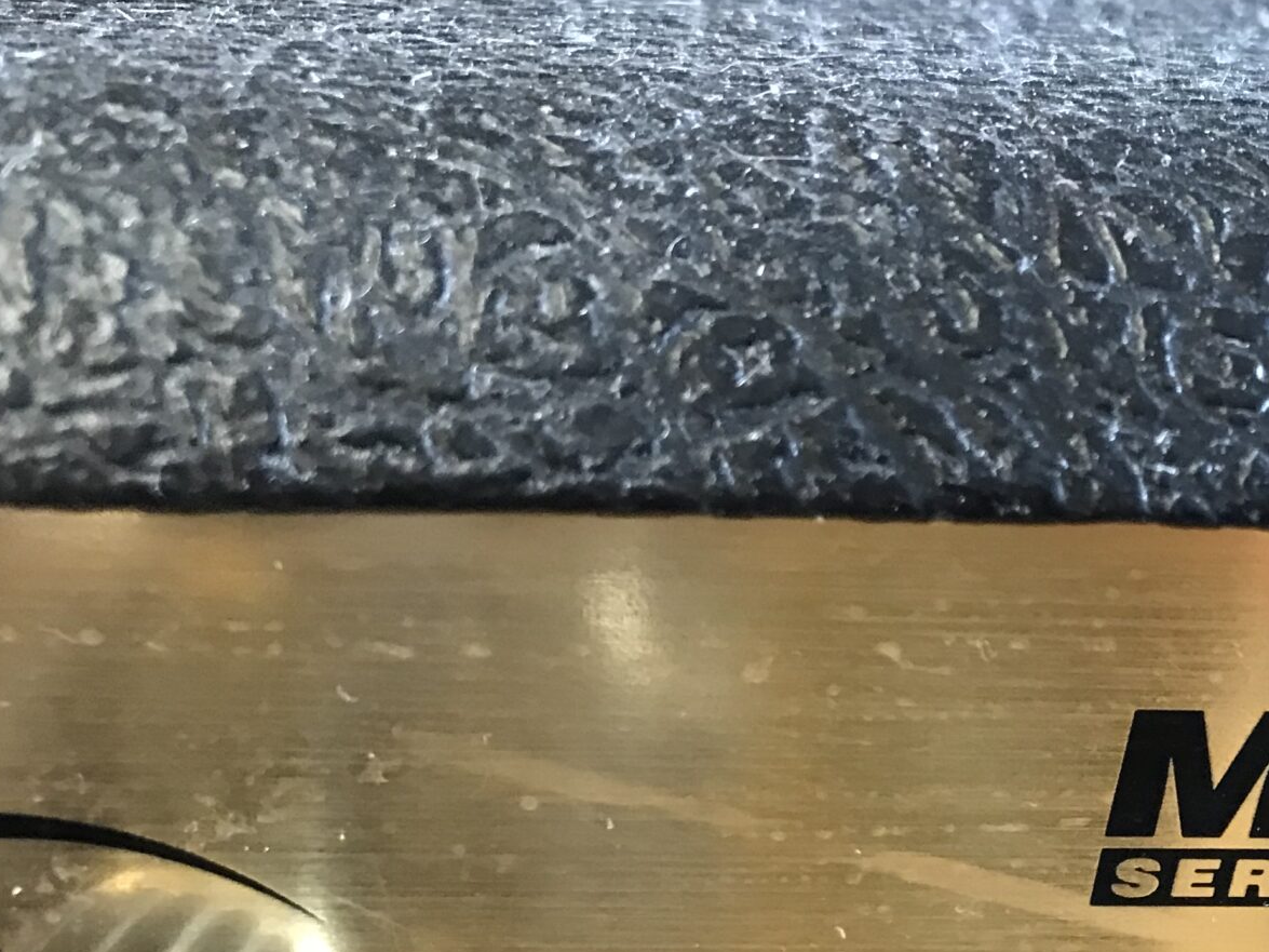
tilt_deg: -31.1
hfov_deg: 29.0
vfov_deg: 23.1
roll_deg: -3.3
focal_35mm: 61
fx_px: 2236
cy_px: 941
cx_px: 1356
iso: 64
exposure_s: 1/15
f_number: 1.8
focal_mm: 3.99
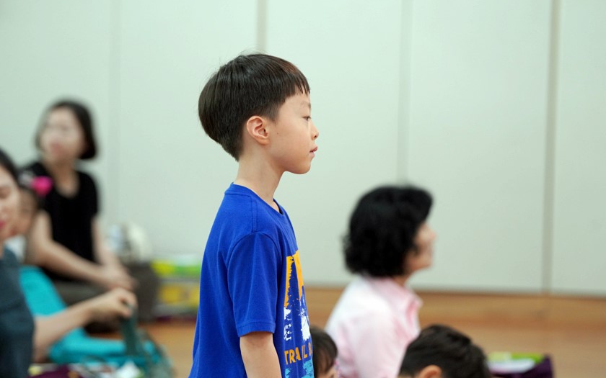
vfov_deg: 7.3
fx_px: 2956
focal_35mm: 179
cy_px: 203
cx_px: 302
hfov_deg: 11.7
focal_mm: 164
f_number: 4
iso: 1600
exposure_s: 1/200
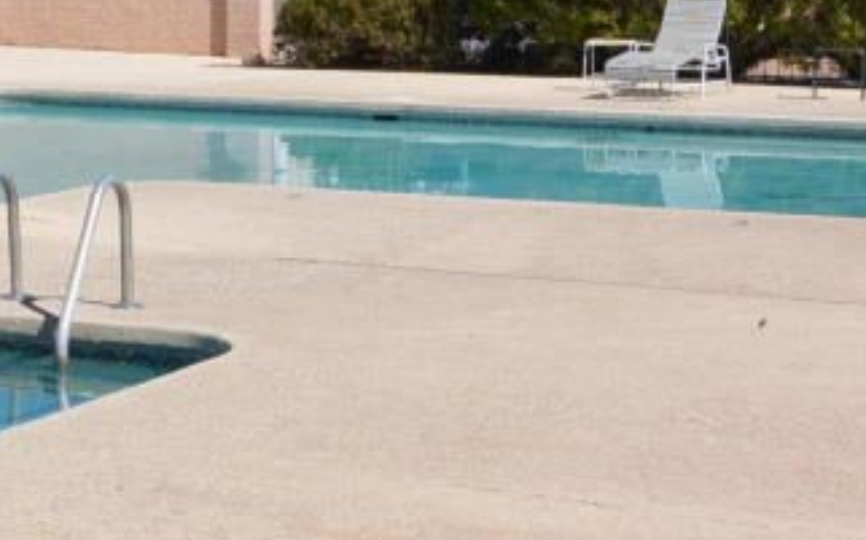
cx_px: 59
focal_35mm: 113
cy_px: -64
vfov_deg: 11.4
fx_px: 2666
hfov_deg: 18.1
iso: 160
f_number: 5.6
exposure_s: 1/1000
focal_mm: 11.8
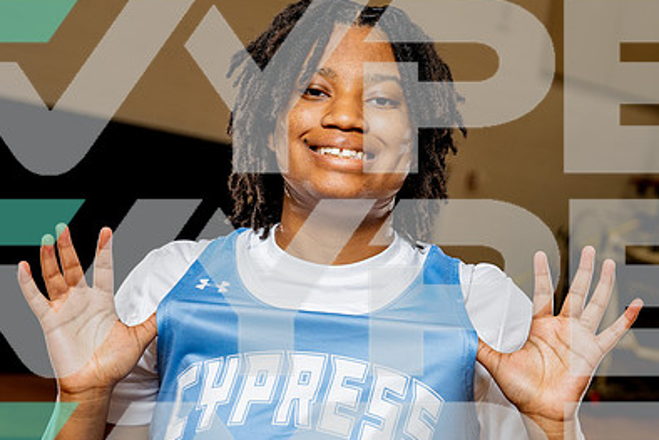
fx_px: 1886
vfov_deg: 13.3
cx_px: 336
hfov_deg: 19.8
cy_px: 289
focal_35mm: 103
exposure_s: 1/250
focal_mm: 70
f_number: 5.6
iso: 400
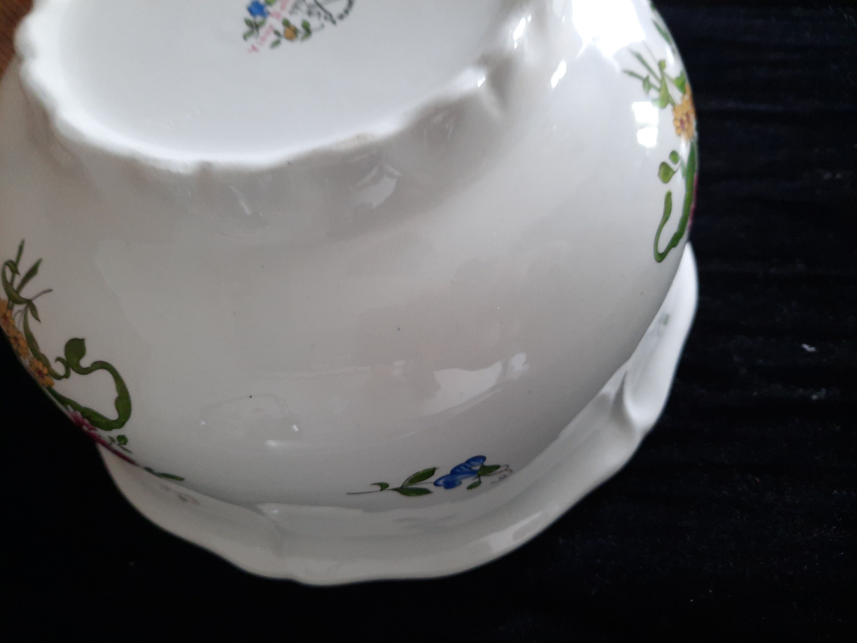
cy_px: 322
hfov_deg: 69.4
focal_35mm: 25
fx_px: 619
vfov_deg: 54.9
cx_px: 428
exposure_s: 1/50
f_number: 2
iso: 800
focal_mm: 4.6
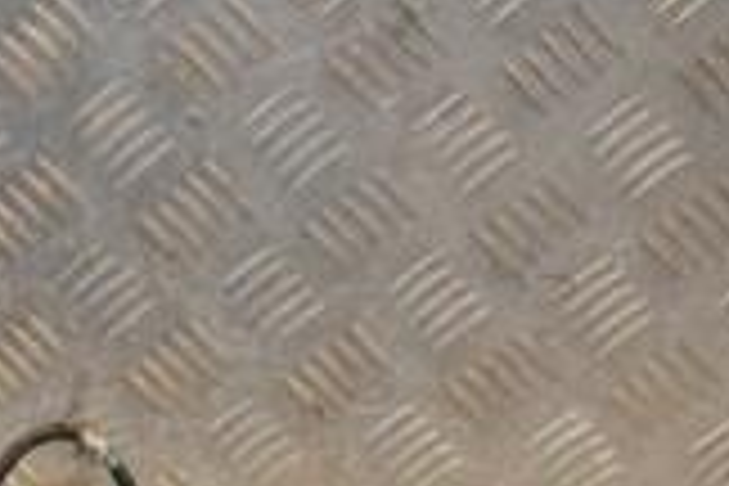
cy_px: 814
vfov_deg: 8.5
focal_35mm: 156
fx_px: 3159
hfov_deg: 12.6
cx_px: -342
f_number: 6.3
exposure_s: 1/200
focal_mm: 28
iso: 800
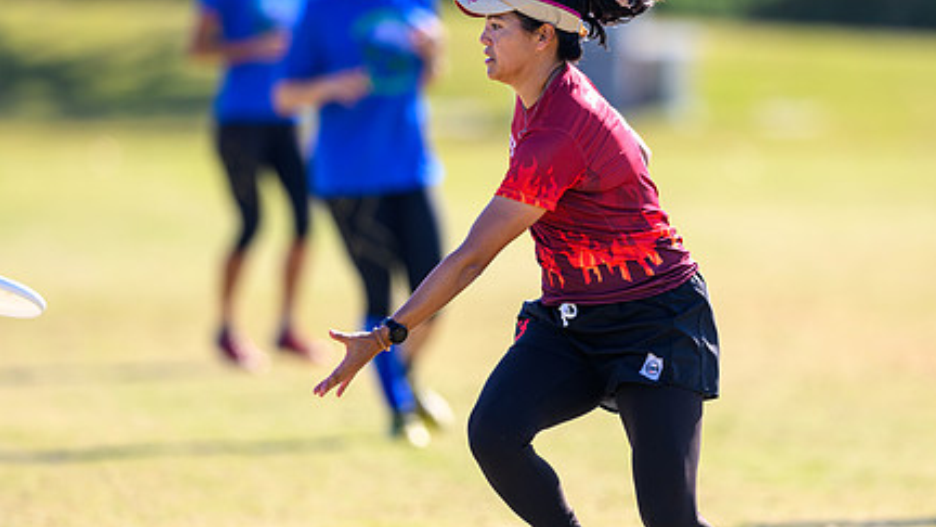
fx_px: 17348
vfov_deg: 1.7
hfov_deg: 3.1
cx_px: 552
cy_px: 188
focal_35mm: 699
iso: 100
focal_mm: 400
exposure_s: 1/800
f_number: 3.2
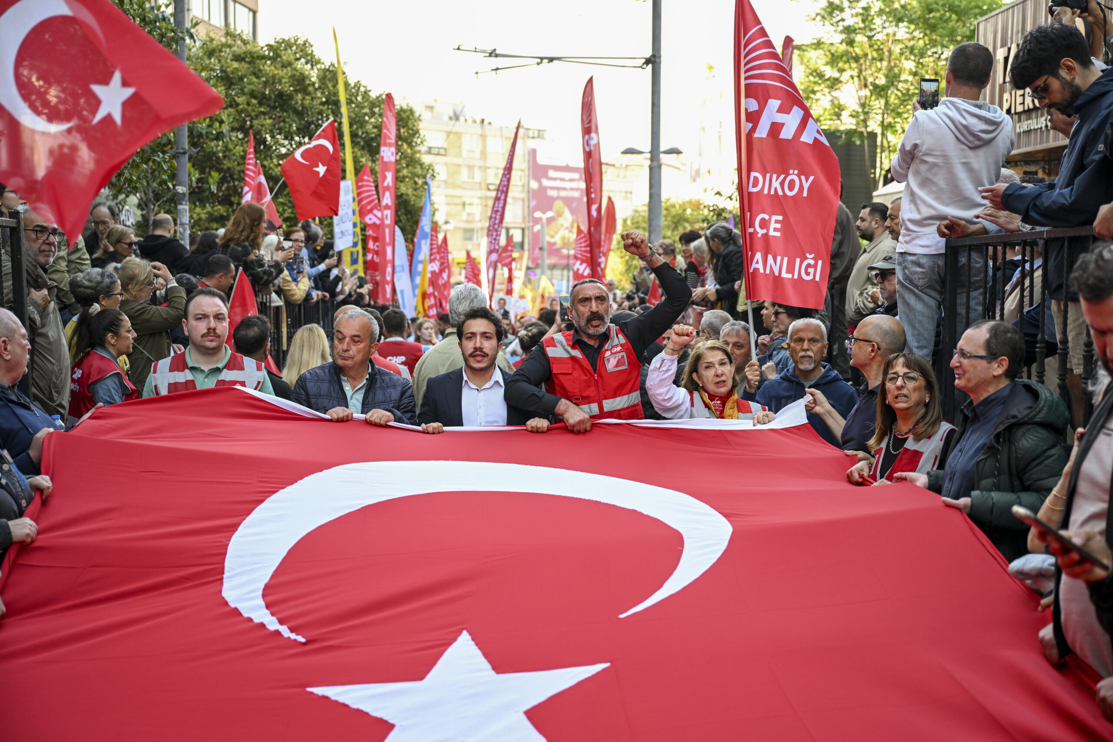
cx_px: 556
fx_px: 1206
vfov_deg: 34.2
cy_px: 371
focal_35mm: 39
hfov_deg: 49.6
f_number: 2.8
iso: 640
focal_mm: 39
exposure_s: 1/640
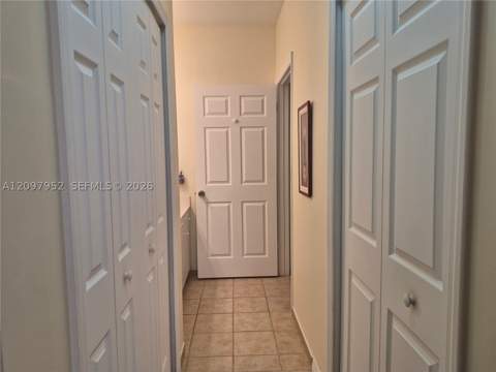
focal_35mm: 23
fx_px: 330
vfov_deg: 58.9
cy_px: 186
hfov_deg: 73.9
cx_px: 248
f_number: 1.8
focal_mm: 5.4
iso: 200
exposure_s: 1/120
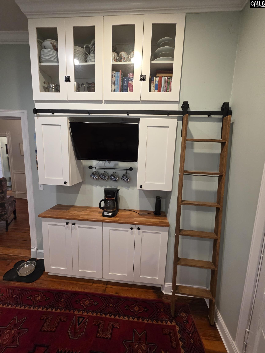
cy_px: 176
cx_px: 132
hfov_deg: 89.9
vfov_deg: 106.2
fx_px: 133
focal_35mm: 13
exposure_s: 1/60
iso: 320
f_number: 1.9
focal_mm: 2.2
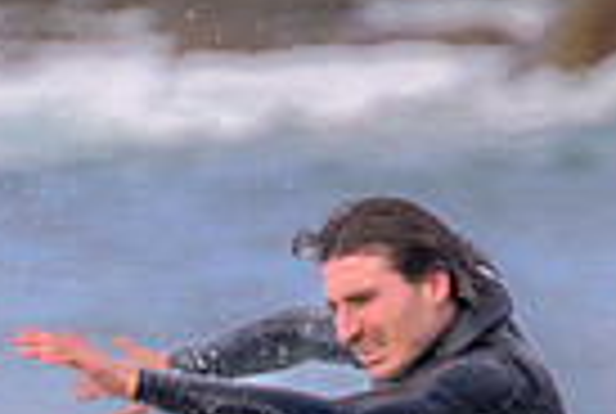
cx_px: -22
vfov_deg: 0.4
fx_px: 57927
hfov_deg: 0.6
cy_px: 772
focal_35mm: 3378
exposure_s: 1/1250
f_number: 11
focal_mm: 800
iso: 1400
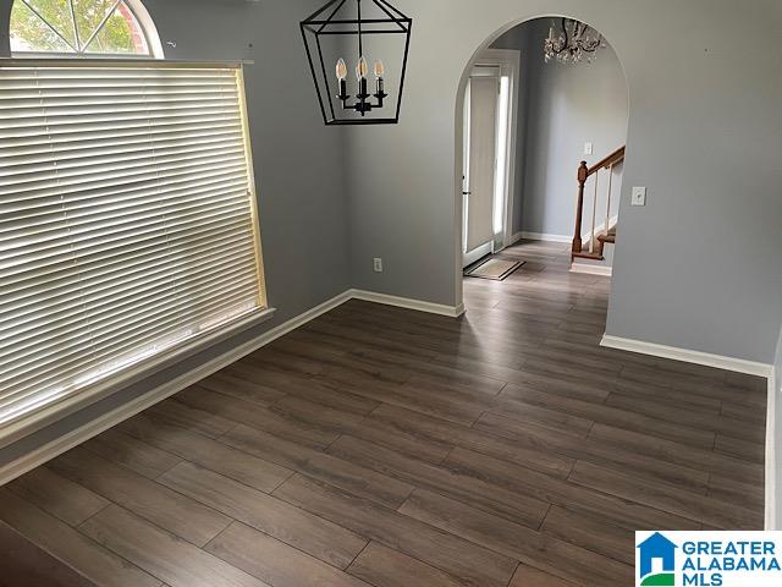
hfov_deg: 67.3
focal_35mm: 26
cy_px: 294
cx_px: 391
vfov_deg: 53.1
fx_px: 587
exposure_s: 1/60
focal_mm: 4.2
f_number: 1.6
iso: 125
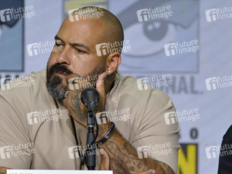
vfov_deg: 2.3
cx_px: 95
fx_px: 4292
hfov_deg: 3.1
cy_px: 99
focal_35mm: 640
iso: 1600
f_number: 6.3
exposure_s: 1/250
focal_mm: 500
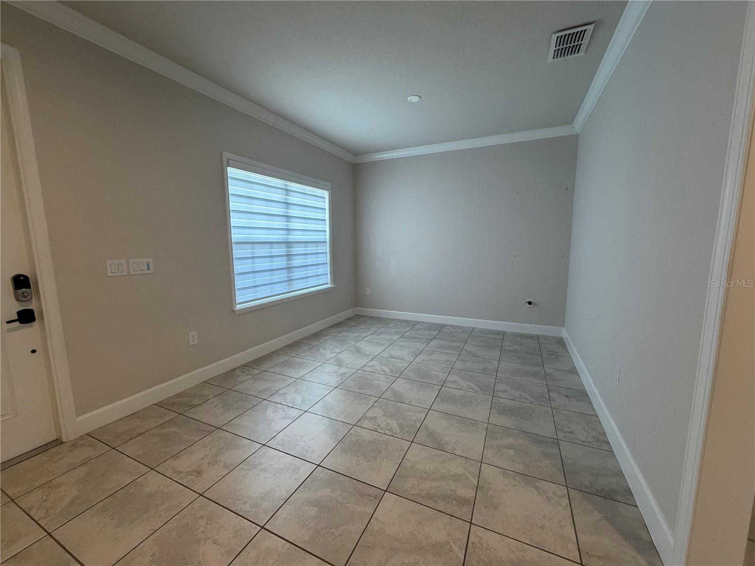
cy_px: 283
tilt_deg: -7.6
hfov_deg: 102.1
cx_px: 378
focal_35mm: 14
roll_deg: +1.1
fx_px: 305
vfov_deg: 85.7
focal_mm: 2.22
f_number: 2.2
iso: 320
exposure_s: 1/120
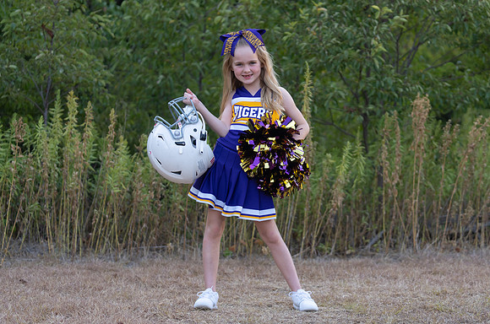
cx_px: 276
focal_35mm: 79
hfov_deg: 25.7
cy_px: 153
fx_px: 1074
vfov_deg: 17.2
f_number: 2.8
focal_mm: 70
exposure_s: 1/320
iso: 250
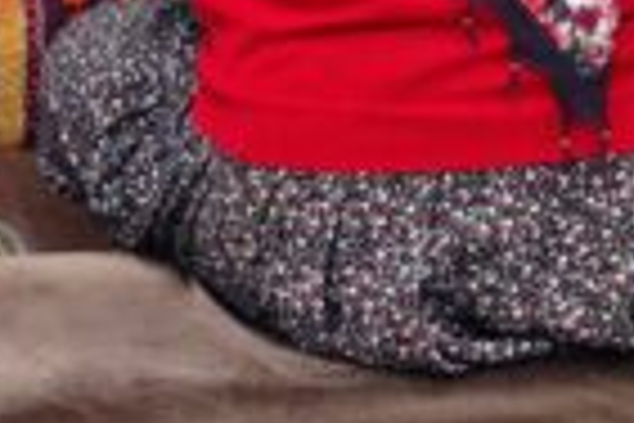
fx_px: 3575
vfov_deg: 6.3
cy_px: -720
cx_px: 328
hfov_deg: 10.1
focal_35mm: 203
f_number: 1.6
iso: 320
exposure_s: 1/100
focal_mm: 6.57
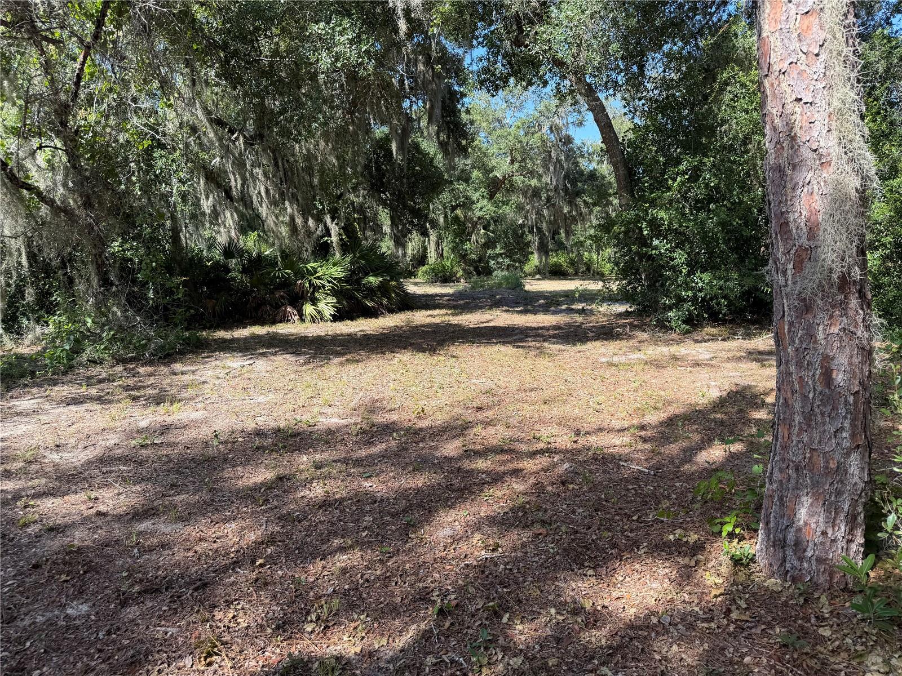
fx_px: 625
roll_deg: +1.6
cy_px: 338
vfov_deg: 56.8
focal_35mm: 24
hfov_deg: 71.6
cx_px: 451
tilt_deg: -6.3
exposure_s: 1/967
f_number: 1.78
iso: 80
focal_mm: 6.76
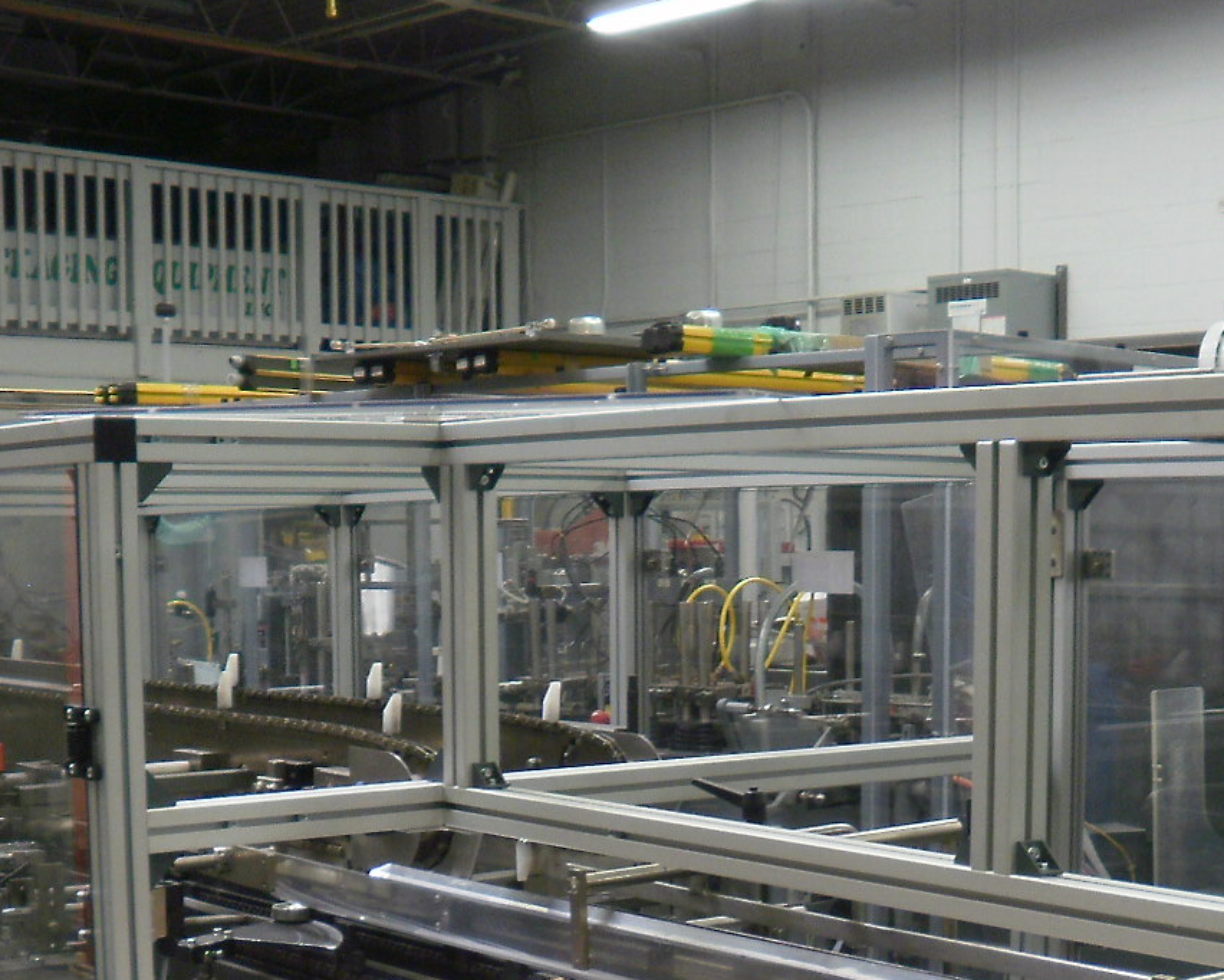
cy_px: 983
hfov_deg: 30.9
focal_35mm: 61
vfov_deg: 23.9
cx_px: 668
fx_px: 2210
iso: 100
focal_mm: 4.65
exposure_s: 1/25
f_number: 2.6
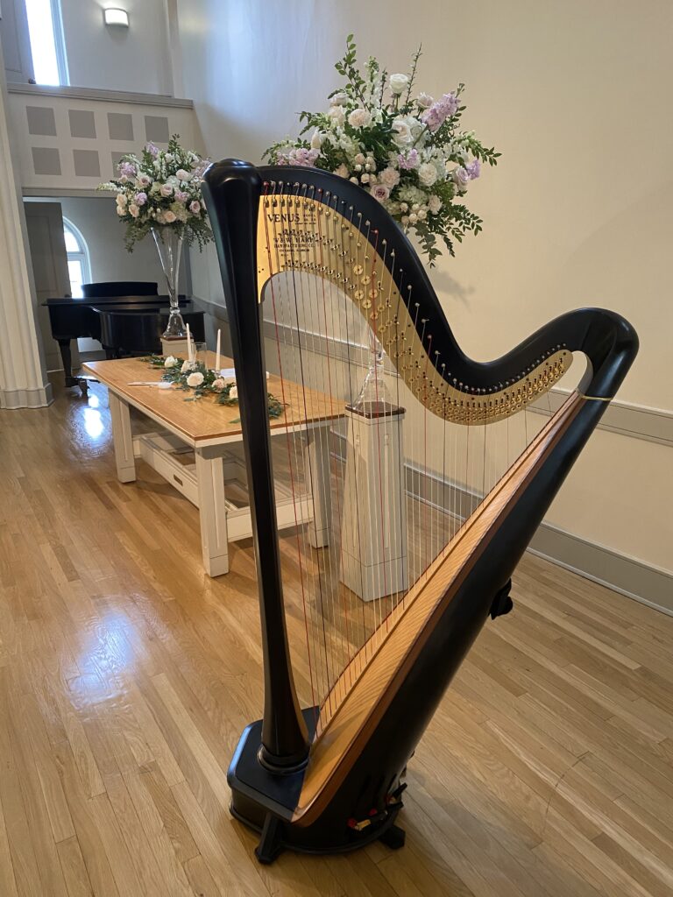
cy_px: 448
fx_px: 674
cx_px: 336
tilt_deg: -17.4
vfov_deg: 67.3
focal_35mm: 26
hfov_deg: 53.1
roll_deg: +0.4
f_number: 1.8
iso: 250
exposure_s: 1/60
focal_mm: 4.25
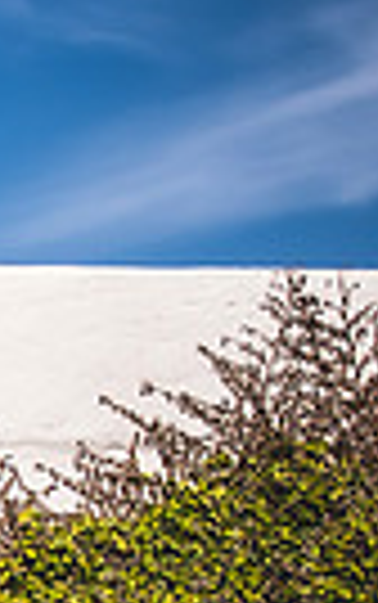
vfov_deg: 18.5
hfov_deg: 9.2
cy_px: 637
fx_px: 1793
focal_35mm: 109
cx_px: -823
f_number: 2.8
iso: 100
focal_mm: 24
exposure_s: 1/4000
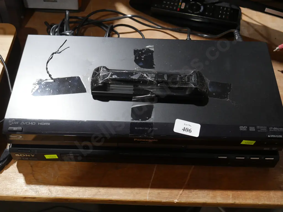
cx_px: 142
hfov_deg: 44.8
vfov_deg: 34.3
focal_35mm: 42
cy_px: 106
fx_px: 343
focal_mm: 21
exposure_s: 1/60
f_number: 4.6
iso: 640
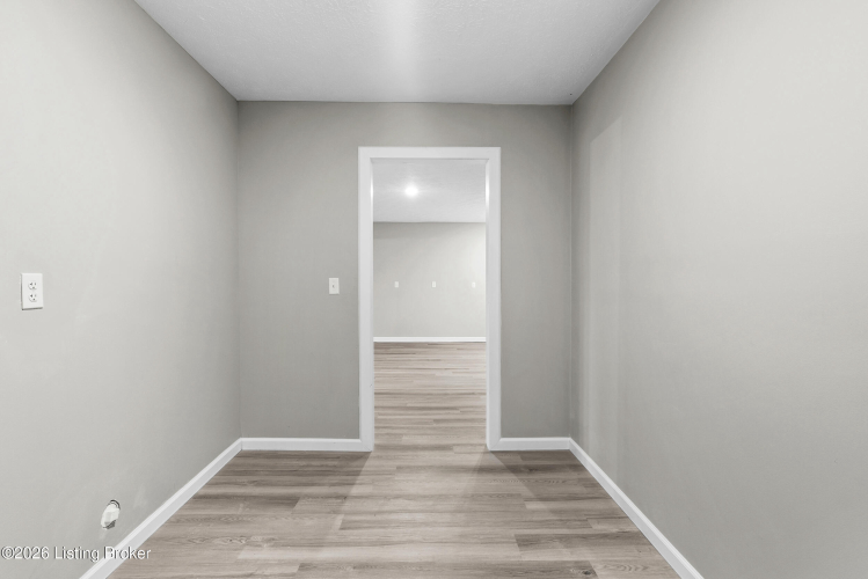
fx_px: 386
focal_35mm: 16
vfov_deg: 73.8
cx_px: 434
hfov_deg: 96.7
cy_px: 290
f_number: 10
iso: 400
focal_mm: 16
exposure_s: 1.3
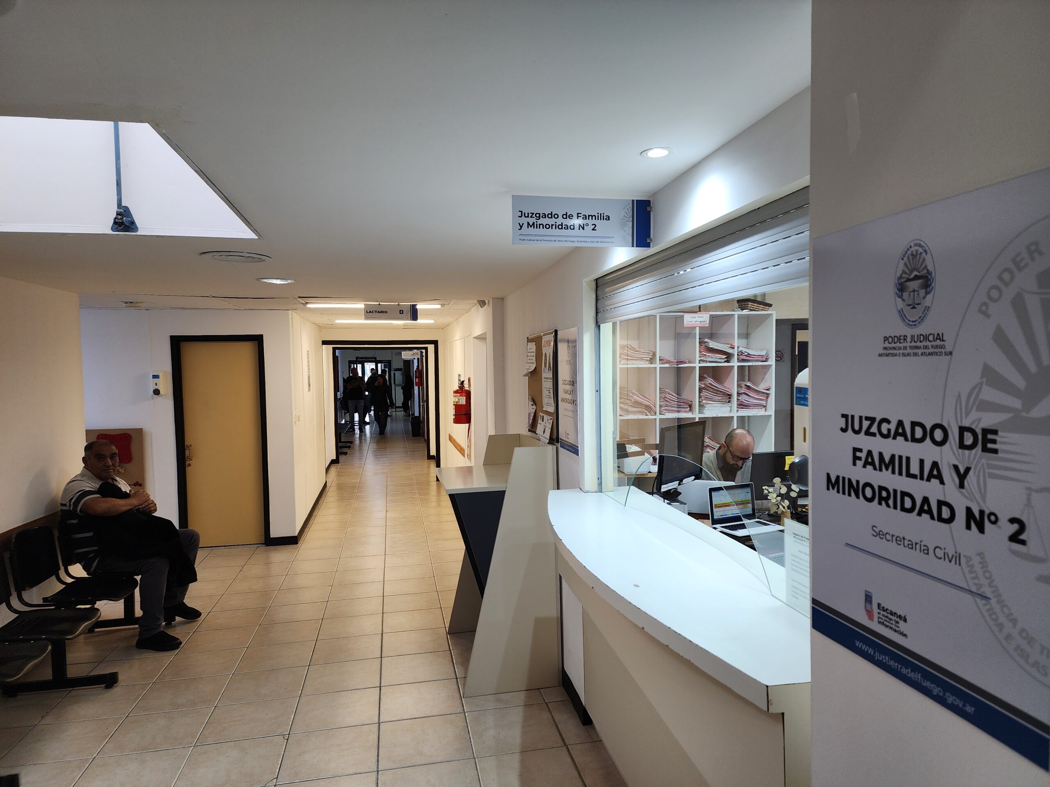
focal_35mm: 23
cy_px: 394
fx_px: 698
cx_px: 525
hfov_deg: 73.9
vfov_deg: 58.9
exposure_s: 1/100
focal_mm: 6.4
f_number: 1.8
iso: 80
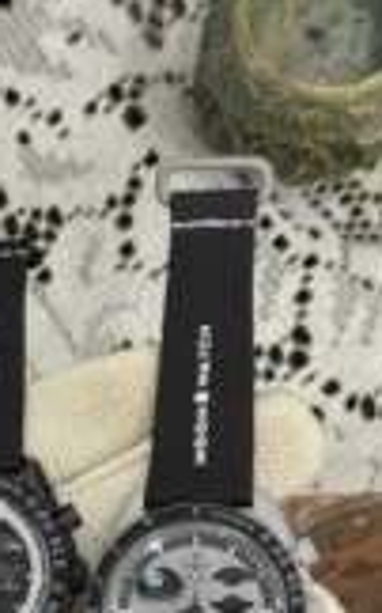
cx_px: -178
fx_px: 2103
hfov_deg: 10.1
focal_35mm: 126
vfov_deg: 16.2
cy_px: 628
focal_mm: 6.76
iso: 400
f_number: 1.78
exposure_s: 1/40
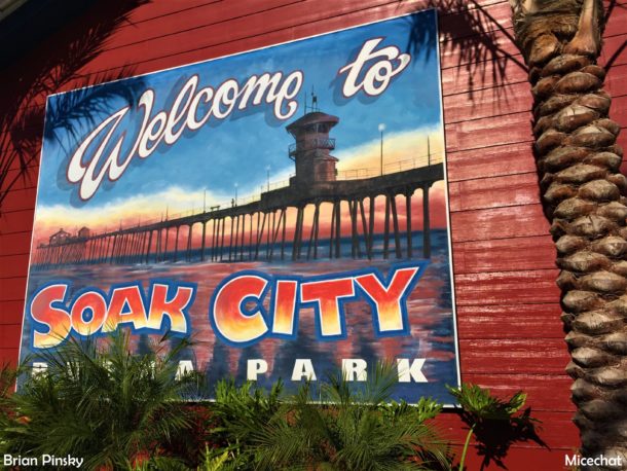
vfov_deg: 48.3
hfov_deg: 61.6
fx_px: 525
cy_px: 236
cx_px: 314
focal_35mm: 29
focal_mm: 4.15
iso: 32
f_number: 2.2
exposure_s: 1/5650
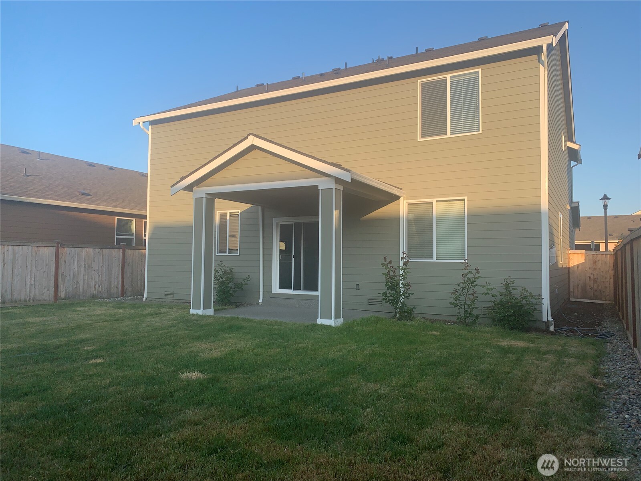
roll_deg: +0.1
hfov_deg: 67.3
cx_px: 320
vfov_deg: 53.1
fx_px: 481
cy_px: 240
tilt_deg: +2.7
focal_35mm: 26
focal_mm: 4.25
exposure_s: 1/687
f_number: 1.8
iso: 25
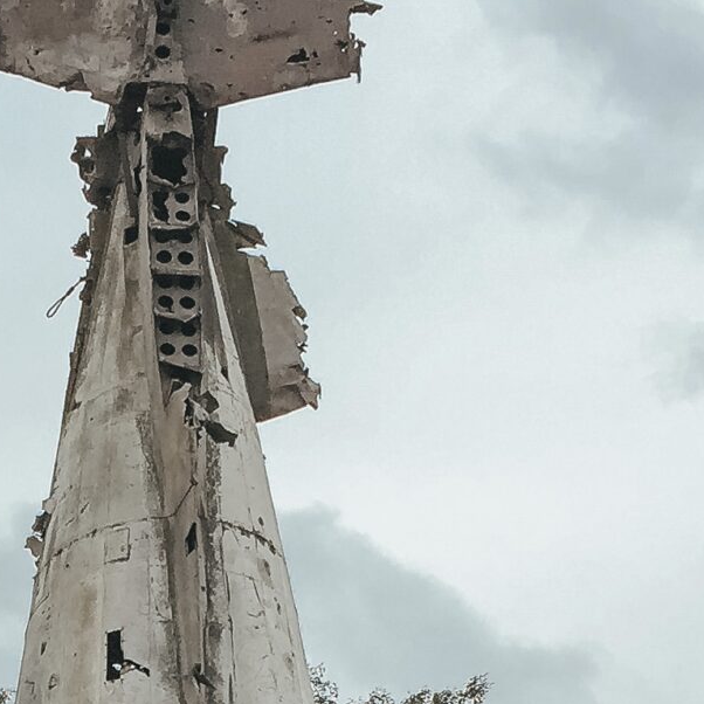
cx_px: 78
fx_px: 2508
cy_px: 953
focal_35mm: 109
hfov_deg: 15.8
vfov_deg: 15.1
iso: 32
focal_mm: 4.15
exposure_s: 1/1400
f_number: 2.2
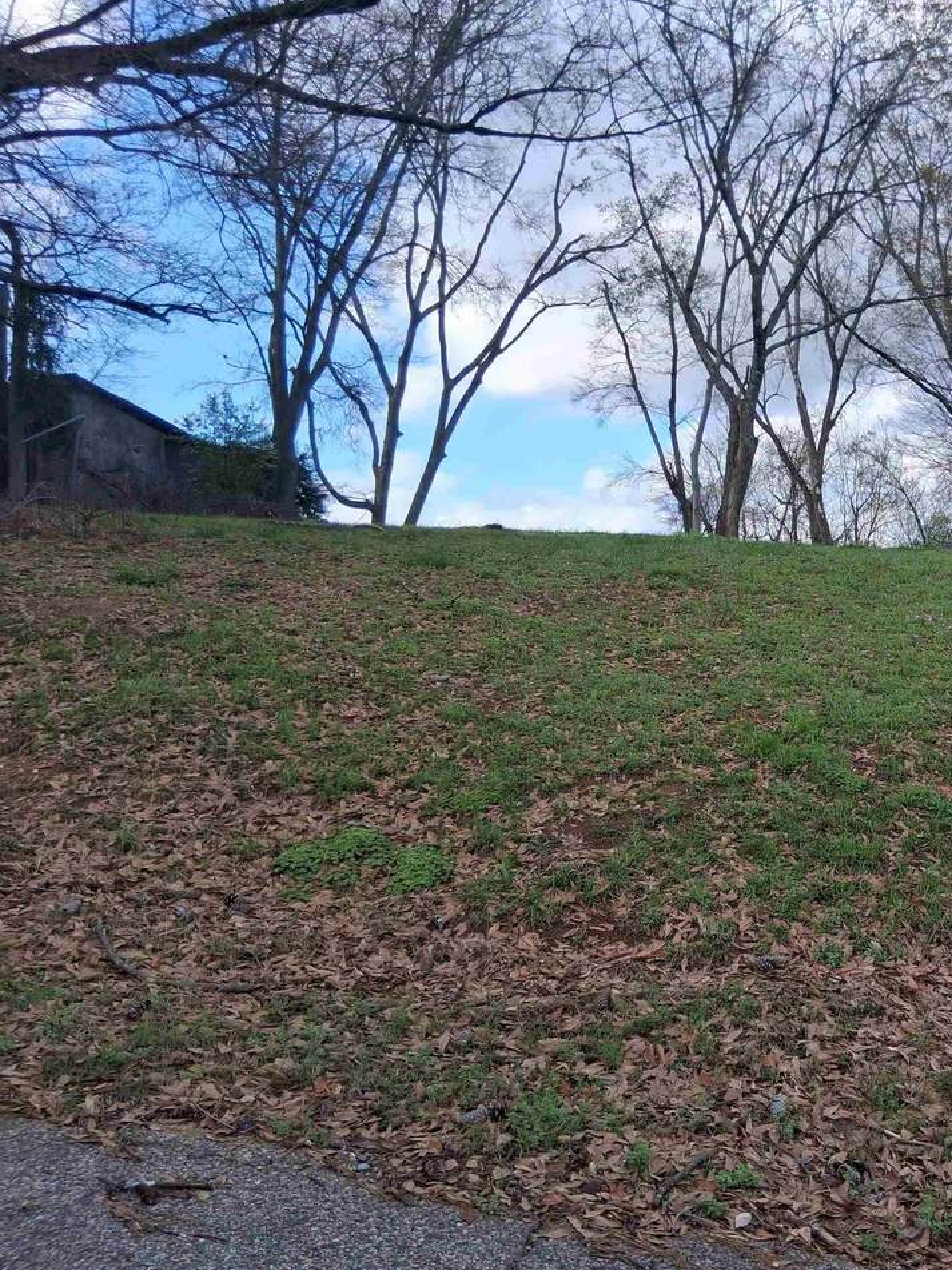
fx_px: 1284
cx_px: 812
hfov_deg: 38.5
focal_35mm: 35
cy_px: 637
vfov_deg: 52.6
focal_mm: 3.98
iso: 25
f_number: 1.8
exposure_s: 1/357
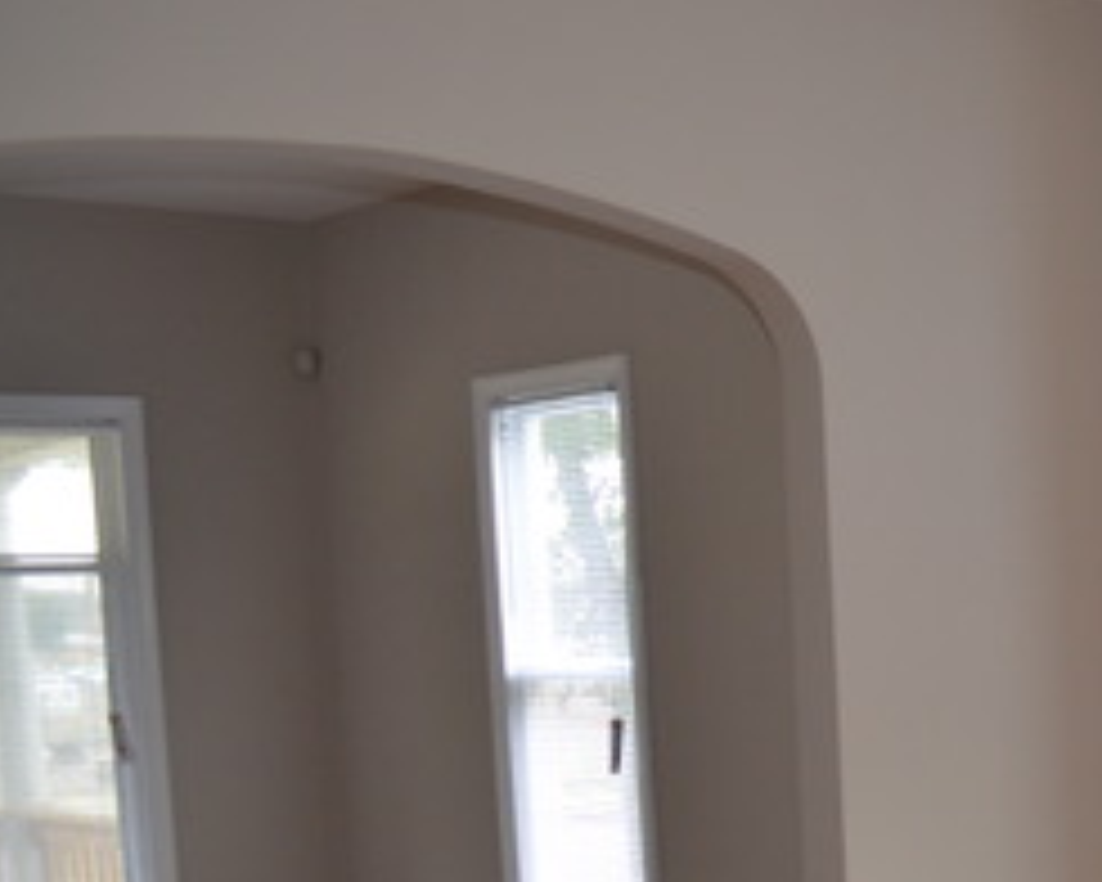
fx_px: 2153
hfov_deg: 25.0
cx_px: 1426
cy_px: 832
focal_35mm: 66
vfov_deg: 22.5
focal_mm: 18
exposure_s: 1/80
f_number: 4.5
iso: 500
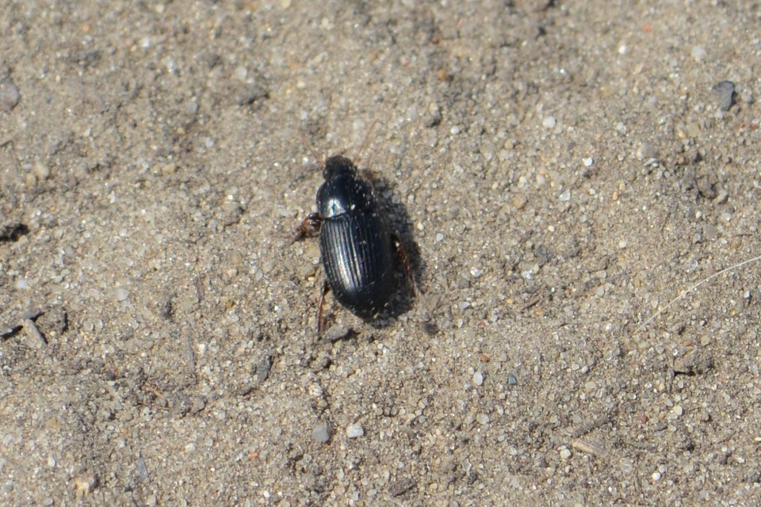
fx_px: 4914
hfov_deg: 8.9
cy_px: 254
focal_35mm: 232
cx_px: 380
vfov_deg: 5.9
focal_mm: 155
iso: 100
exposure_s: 1/250
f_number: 8
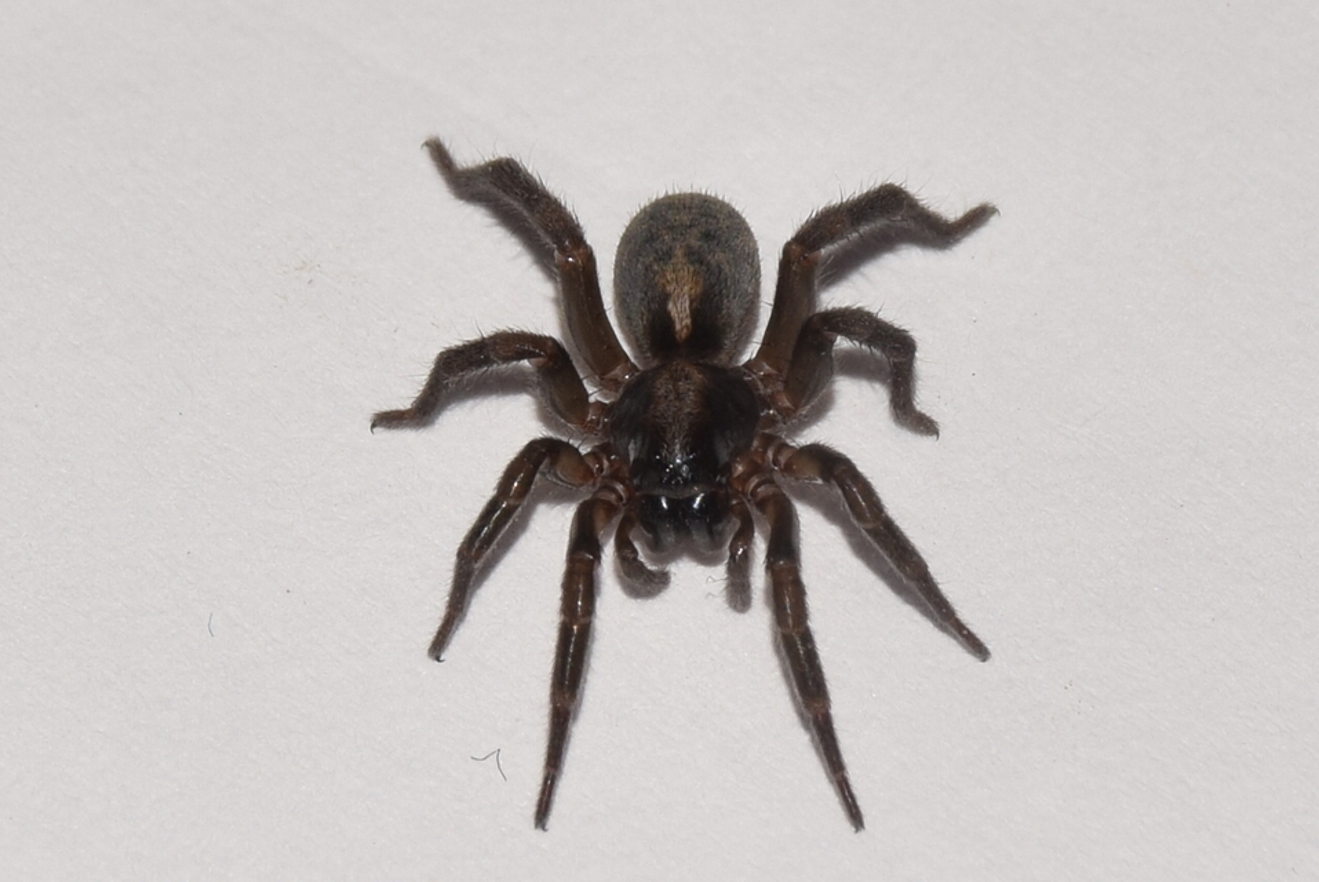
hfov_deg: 11.2
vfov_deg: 7.5
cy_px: 441
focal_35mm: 183
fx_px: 6711
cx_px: 660
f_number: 14
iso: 100
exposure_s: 1/200
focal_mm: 122
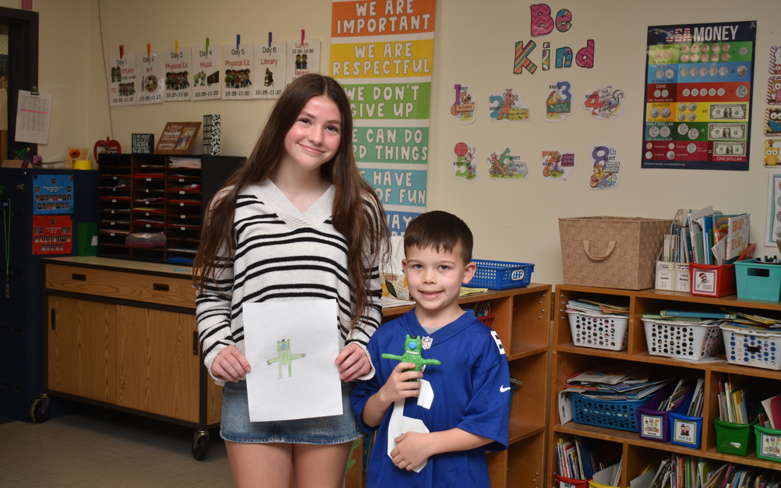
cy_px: 264
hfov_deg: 40.3
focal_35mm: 50
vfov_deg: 25.8
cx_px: 393
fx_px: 1064
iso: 160
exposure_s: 1/60
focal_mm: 32
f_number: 4.5
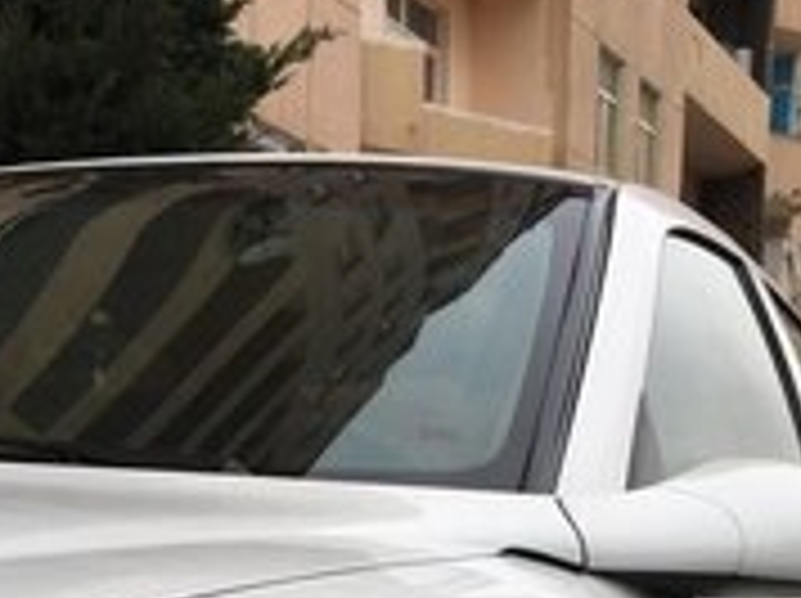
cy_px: 976
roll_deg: -0.3
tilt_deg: -12.8
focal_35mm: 81
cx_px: 423
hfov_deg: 24.2
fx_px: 1872
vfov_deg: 16.1
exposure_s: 1/178
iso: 25
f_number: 2.2
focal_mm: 4.15
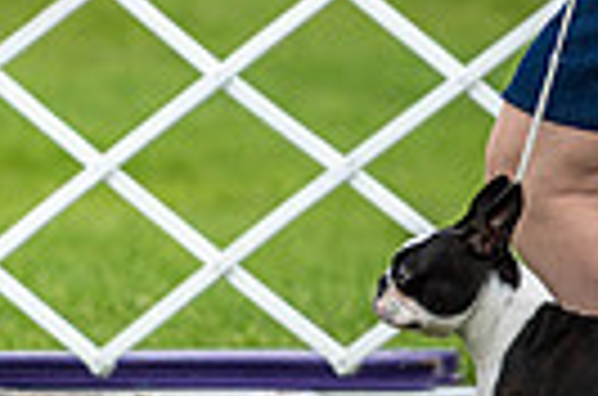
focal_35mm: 875
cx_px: 387
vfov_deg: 1.6
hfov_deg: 2.4
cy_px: -20
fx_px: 14500
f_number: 4
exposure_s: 1/1000
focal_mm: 200
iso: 320
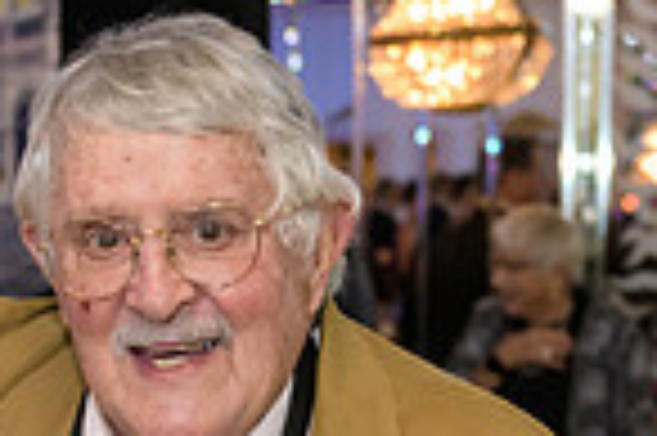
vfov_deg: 9.4
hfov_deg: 14.2
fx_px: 2607
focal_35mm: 143
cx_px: 68
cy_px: 591
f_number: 3.2
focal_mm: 36
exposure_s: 1/125
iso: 1600
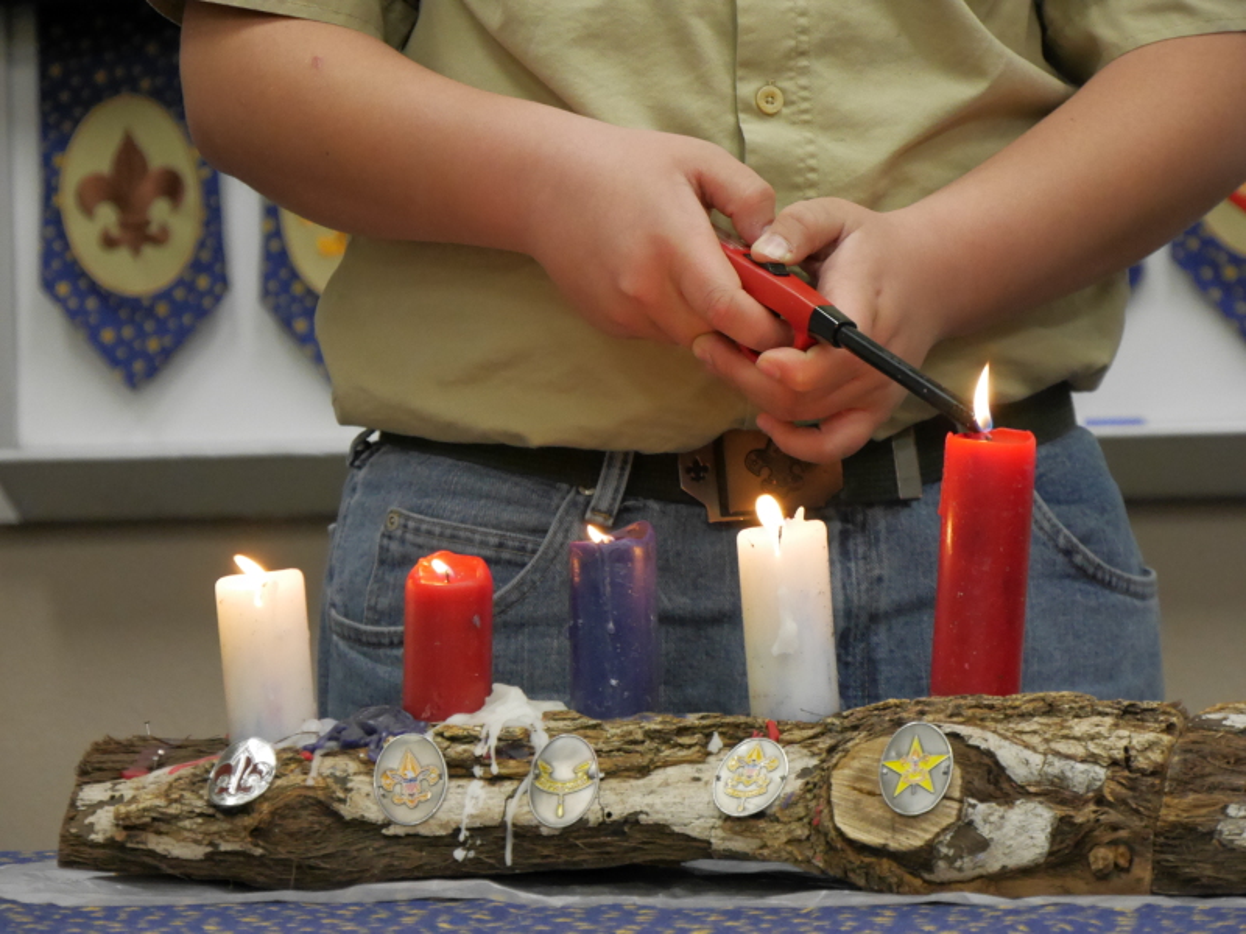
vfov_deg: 9.6
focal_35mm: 154
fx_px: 5543
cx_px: 623
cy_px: 467
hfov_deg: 12.8
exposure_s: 1/125
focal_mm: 77
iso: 3200
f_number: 5.4
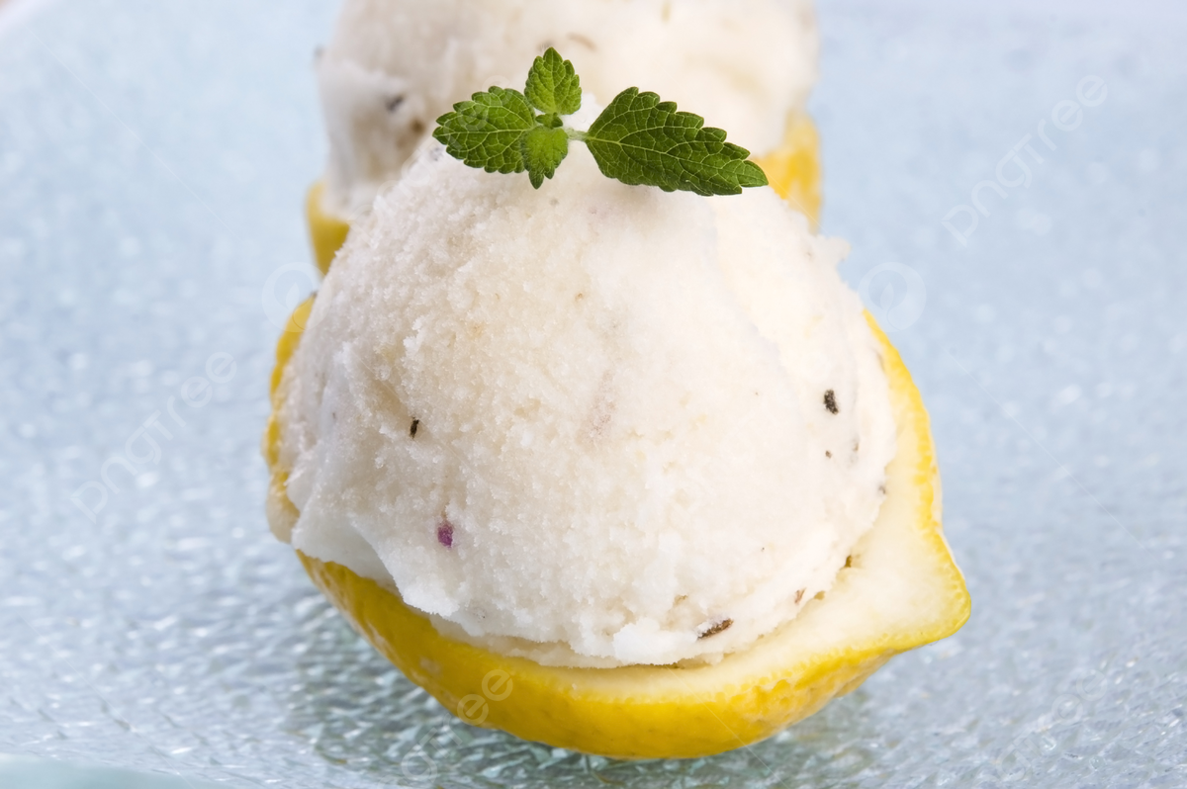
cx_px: 594
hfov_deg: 19.5
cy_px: 394
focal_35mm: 105
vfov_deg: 13.0
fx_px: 3459
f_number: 11
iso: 200
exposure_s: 1/500
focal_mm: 70
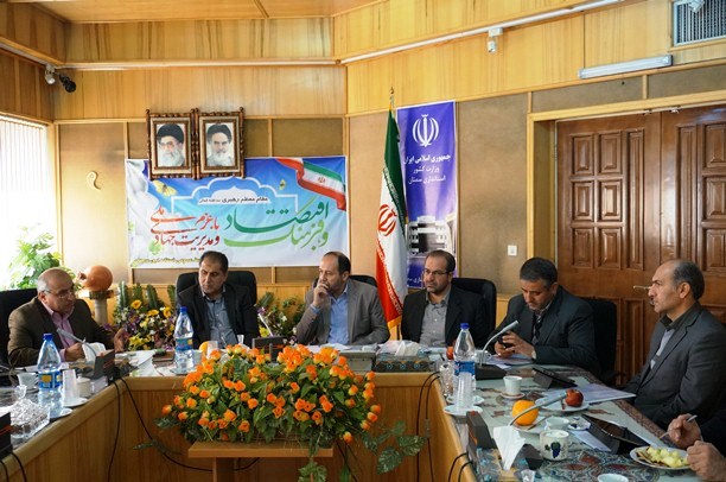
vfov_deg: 35.4
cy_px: 241
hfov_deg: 51.4
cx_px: 363
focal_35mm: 38
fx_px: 755
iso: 1600
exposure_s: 1/160
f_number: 4.5
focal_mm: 25
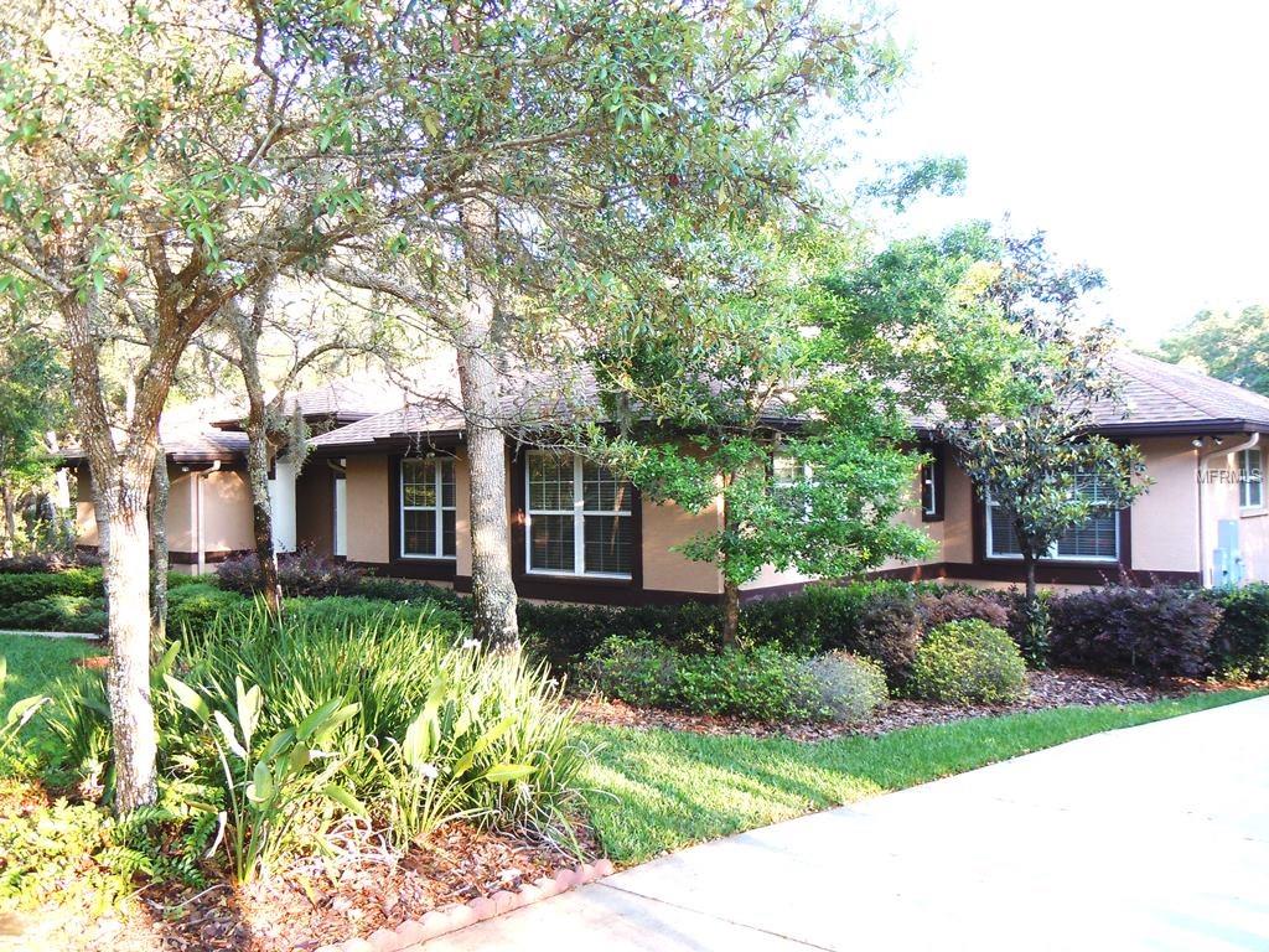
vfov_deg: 46.8
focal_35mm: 30
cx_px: 634
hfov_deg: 60.0
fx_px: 1100
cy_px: 476
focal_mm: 5.4
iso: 125
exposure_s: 1/60
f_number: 3.5
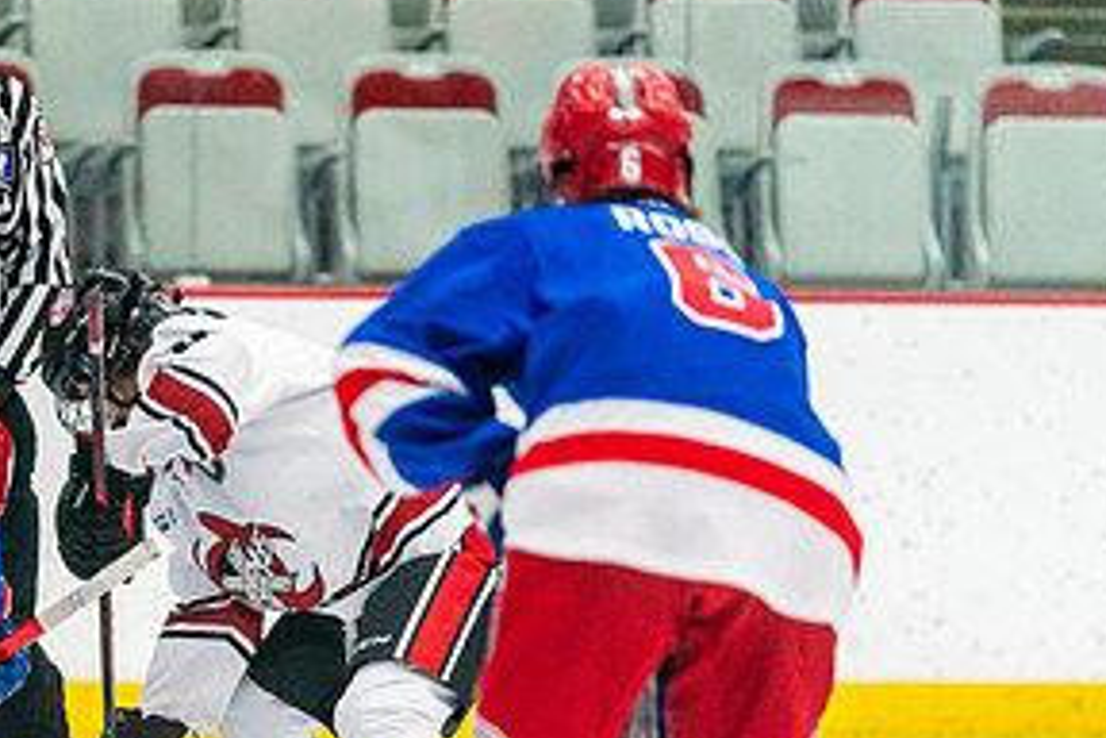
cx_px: 96
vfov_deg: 3.3
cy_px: 646
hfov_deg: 4.9
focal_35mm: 418
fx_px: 12841
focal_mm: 200
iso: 3200
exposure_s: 1/1000
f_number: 2.8
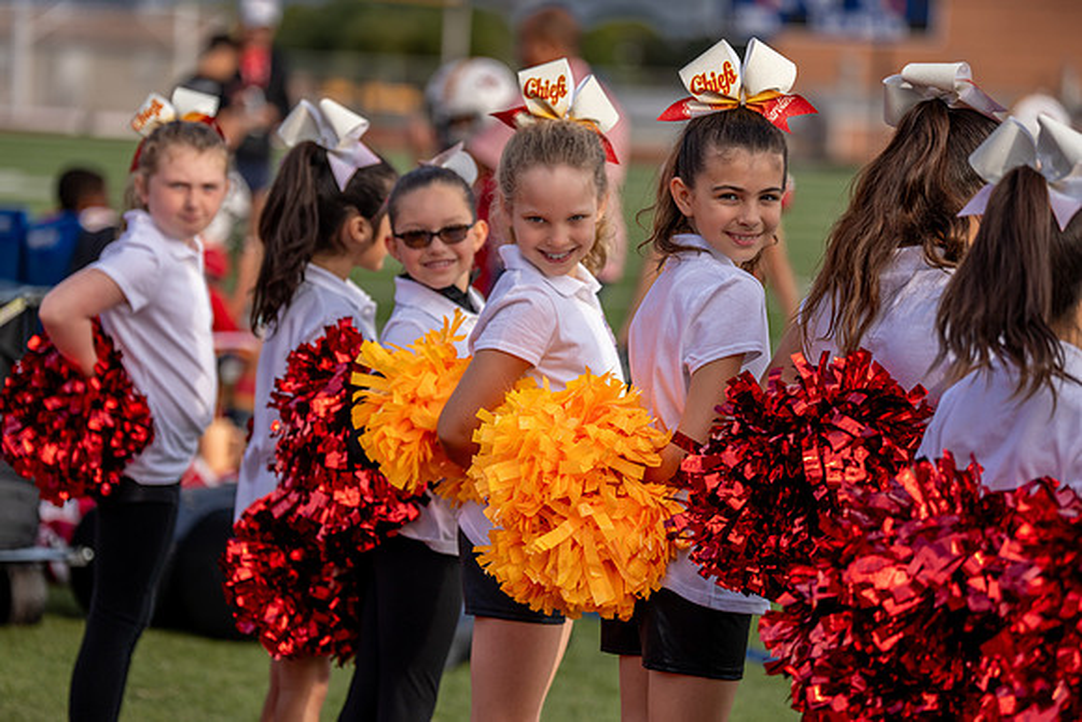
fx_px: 4162
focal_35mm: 138
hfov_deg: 14.8
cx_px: 513
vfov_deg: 9.9
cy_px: 358
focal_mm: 131
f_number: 2.8
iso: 200
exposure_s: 1/3200
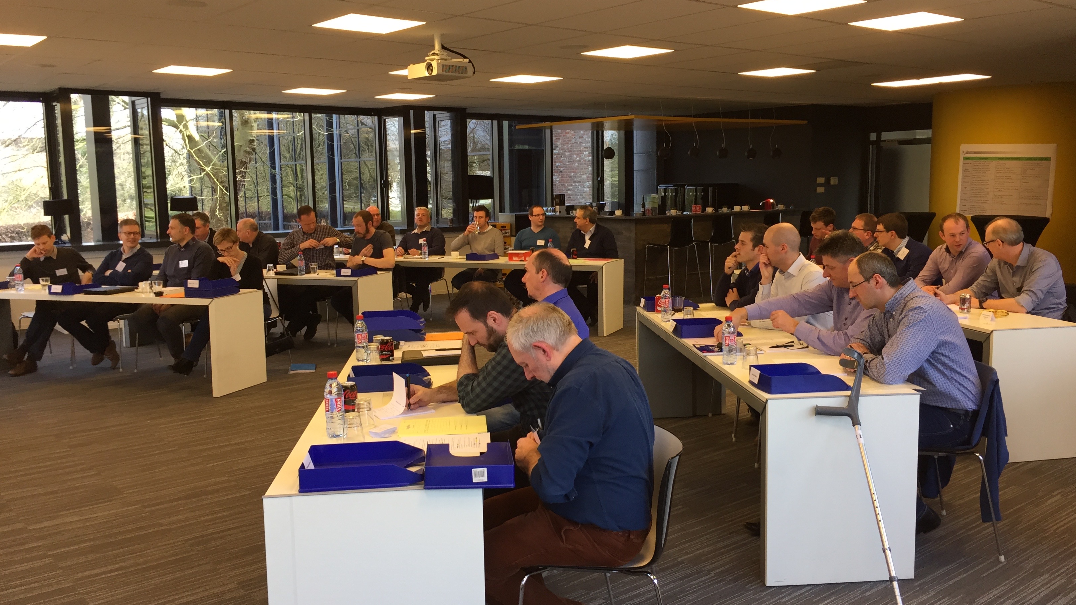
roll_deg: +0.1
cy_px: 305
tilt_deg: -8.2
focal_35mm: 32
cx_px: 543
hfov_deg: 61.0
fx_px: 913
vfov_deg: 36.7
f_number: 2.2
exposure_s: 1/40
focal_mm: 4.15
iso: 32
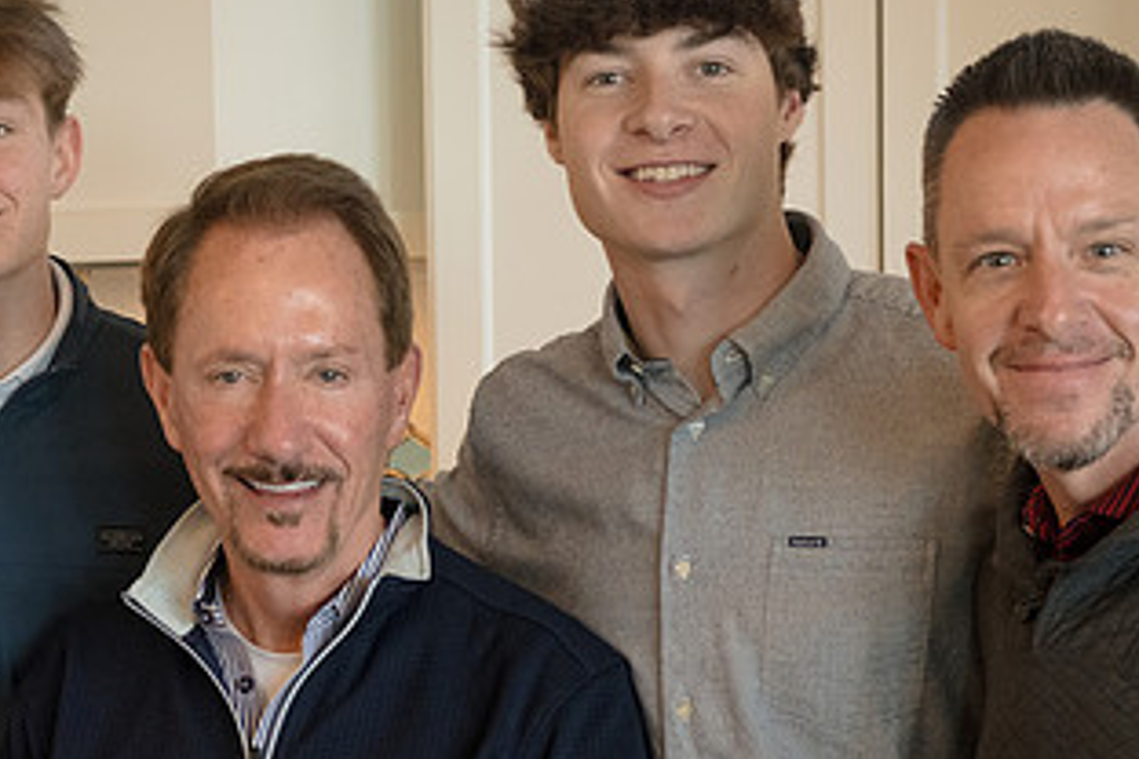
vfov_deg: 12.9
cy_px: 469
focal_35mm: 106
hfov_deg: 19.2
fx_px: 3353
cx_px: 385
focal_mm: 50
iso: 2200
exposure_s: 1/80
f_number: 6.3
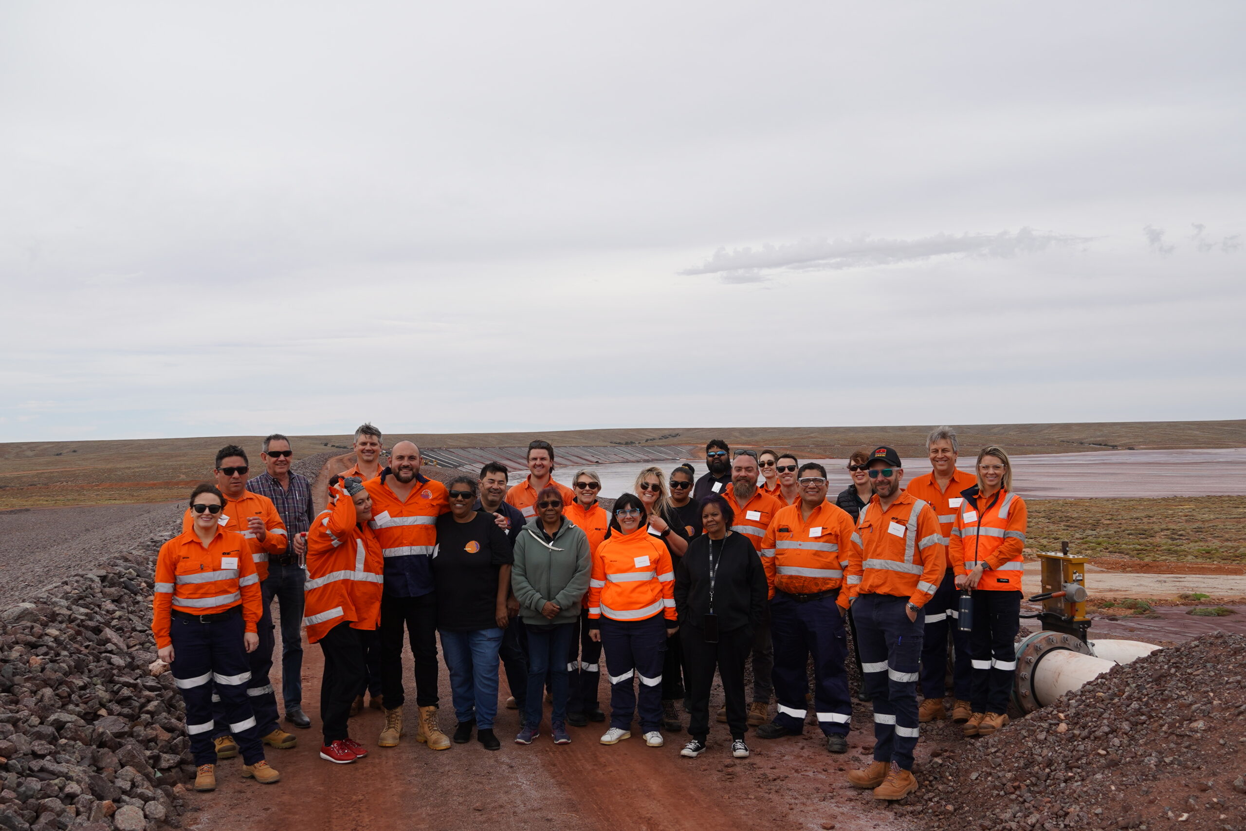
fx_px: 1038
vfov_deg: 43.6
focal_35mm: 30
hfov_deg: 61.9
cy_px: 416
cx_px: 623
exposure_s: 1/800
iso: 125
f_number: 5
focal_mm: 20
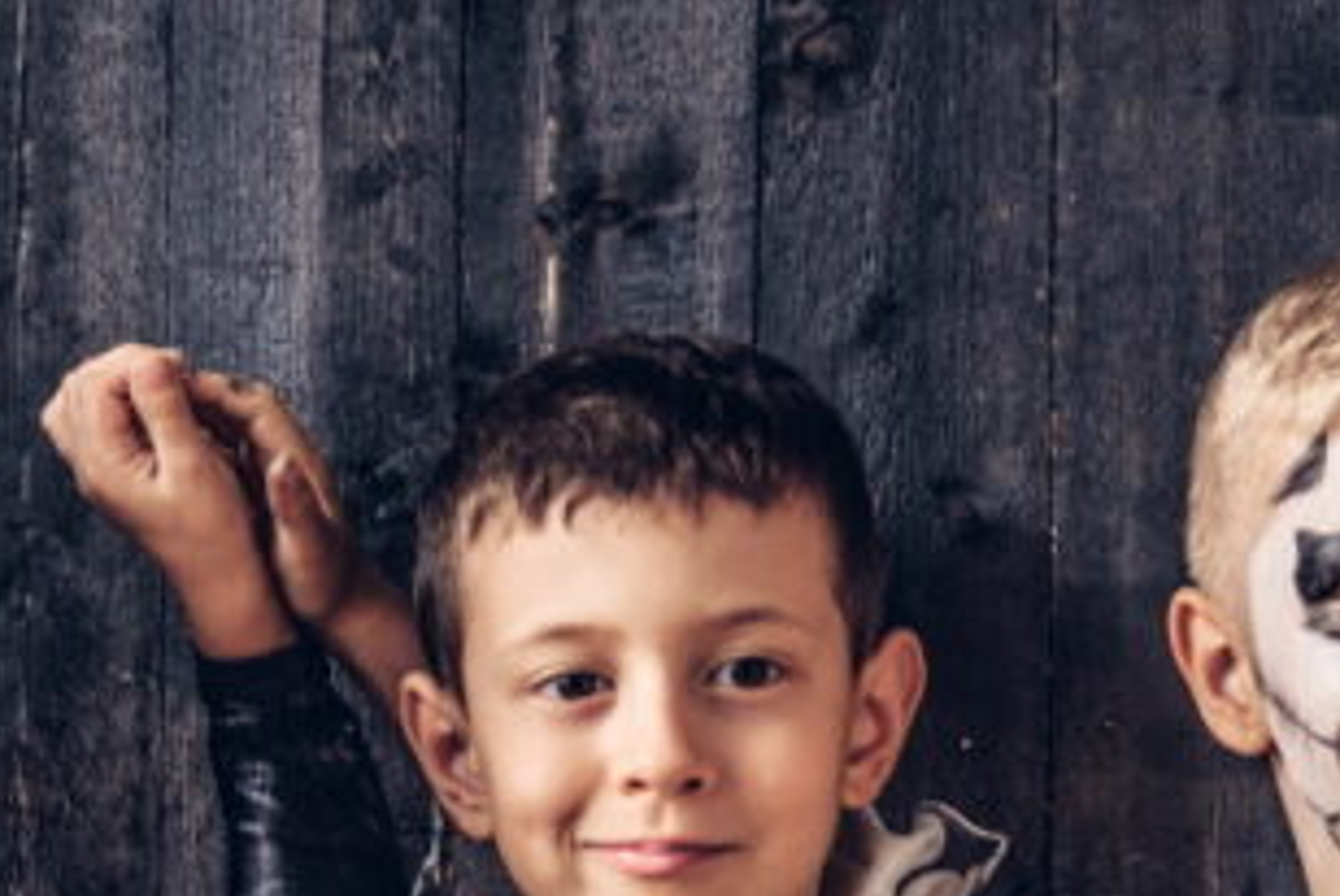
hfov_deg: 11.6
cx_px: 339
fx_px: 6557
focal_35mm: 176
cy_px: 1272
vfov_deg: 7.7
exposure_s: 1/125
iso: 500
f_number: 2.8
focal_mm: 35
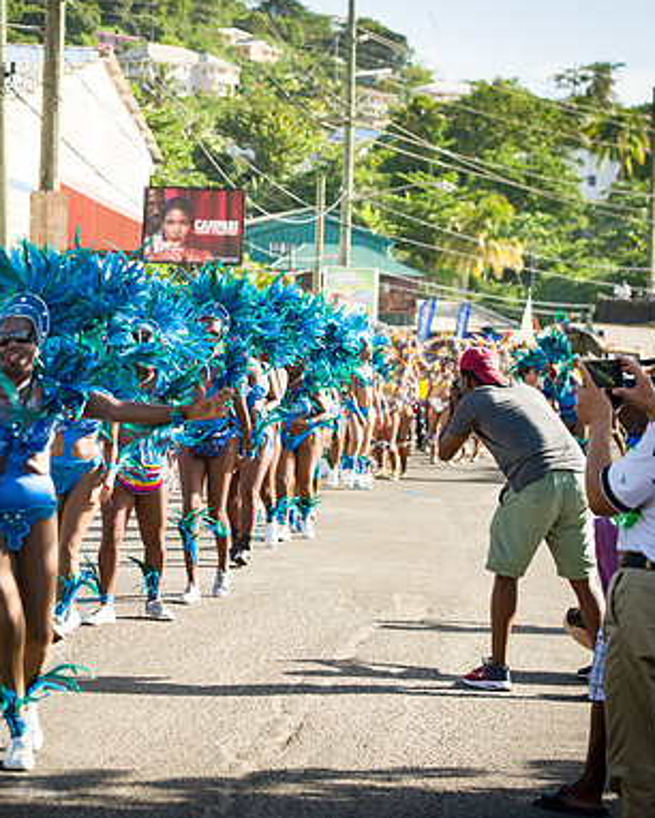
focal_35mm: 111
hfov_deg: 13.8
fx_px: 2688
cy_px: 407
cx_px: 137
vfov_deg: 17.3
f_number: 6.3
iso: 100
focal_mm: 78
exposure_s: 1/200
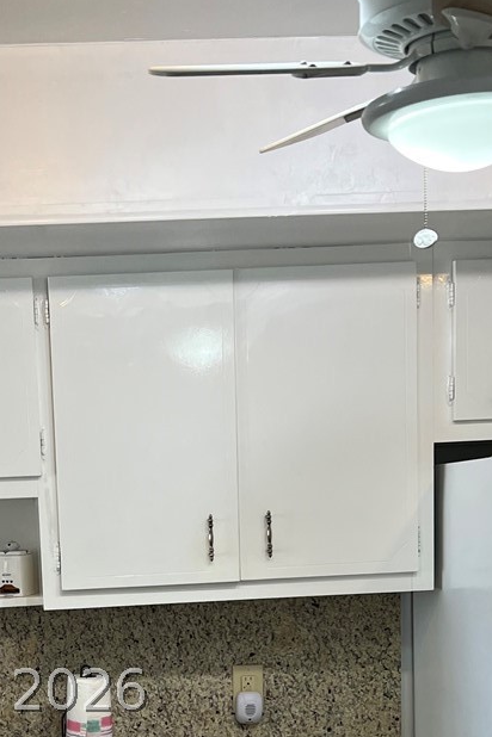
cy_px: 690
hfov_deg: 19.2
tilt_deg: -6.6
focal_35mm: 70
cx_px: 76
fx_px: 1435
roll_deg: +2.6
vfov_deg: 27.6
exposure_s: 1/120
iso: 50
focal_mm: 5.7
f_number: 1.5
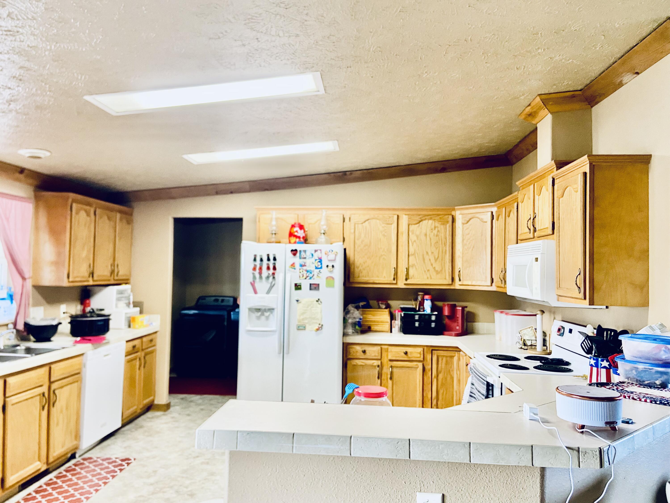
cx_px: 335
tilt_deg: +0.4
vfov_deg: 53.1
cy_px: 252
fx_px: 503
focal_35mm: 26
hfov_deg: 67.3
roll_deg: -0.5
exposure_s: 1/60
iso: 250
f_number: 1.8
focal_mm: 4.25
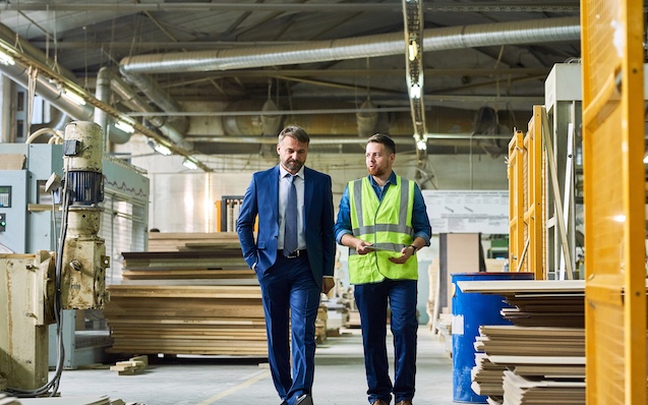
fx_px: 1536
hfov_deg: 23.8
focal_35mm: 87
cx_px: 323
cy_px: 215
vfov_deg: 15.0
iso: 800
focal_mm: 85
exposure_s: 1/125
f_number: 3.5
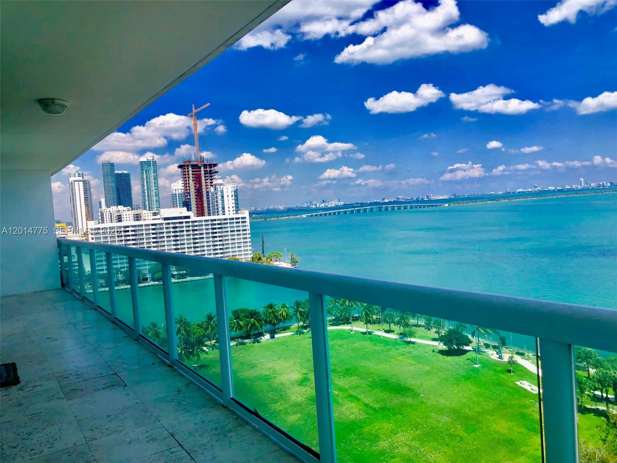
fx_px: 499
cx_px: 308
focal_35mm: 28
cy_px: 232
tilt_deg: -1.9
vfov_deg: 49.7
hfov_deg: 63.4
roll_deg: +3.8
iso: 20
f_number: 1.8
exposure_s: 1/2433
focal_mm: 4
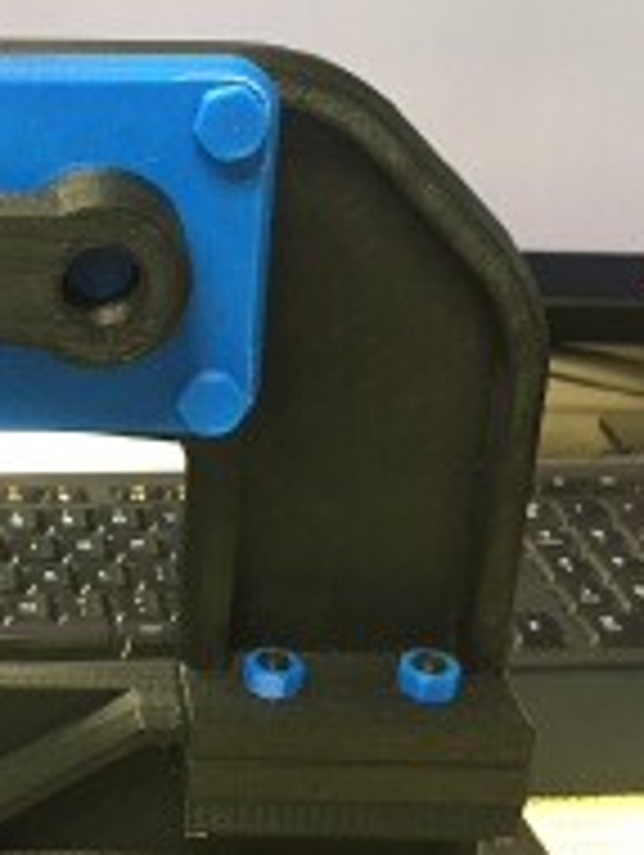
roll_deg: -0.6
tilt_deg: -24.3
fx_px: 1510
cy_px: 446
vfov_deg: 31.6
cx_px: 5
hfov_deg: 23.1
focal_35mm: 61
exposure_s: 1/24
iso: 250
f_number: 2.2
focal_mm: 4.15
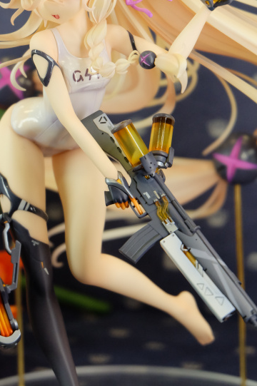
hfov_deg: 12.3
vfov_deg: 18.4
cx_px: 92
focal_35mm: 111
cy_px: 129
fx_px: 1190
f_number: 5.6
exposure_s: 1/125
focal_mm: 50
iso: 2000
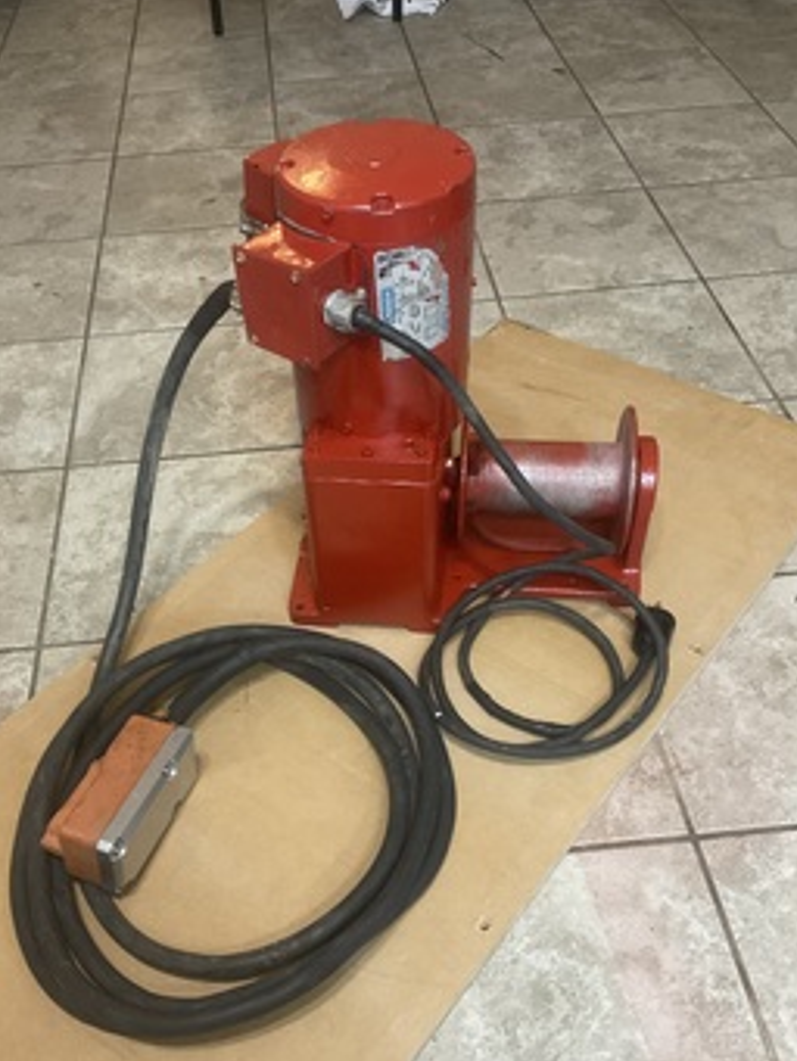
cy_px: 616
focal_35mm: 34
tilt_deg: -46.6
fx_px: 1043
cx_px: 355
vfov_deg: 53.7
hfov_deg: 41.8
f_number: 1.8
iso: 250
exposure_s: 1/60
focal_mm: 3
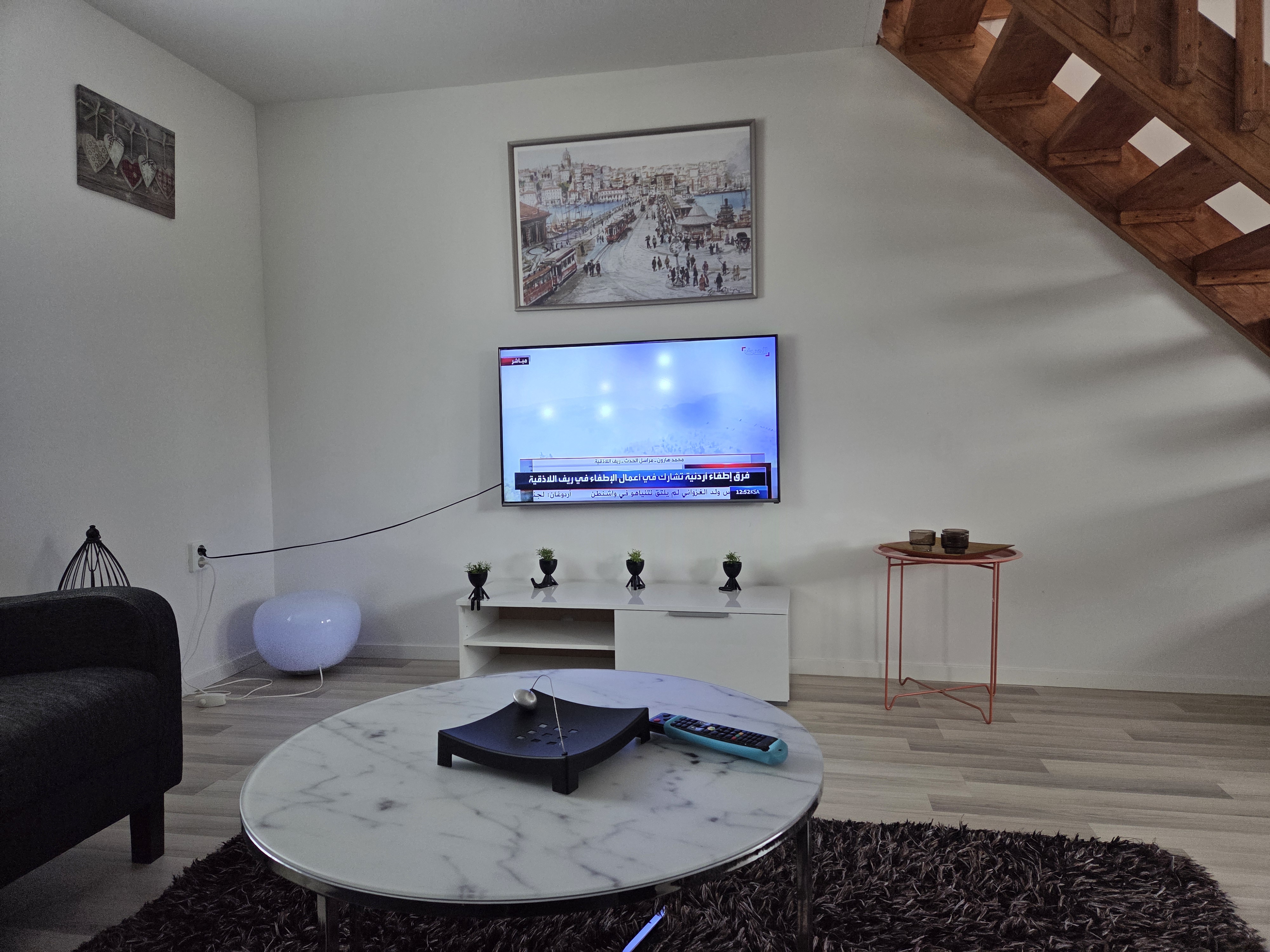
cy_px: 476
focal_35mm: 23
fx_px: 844
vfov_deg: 58.9
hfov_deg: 73.9
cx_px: 635
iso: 160
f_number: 1.8
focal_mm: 5.4
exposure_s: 1/100
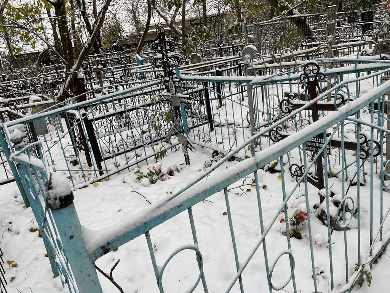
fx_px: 293
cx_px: 195
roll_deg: +8.6
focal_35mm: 26
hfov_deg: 67.3
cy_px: 146
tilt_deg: -17.1
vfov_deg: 53.1
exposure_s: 1/139
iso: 32
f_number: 1.6
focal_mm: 4.2
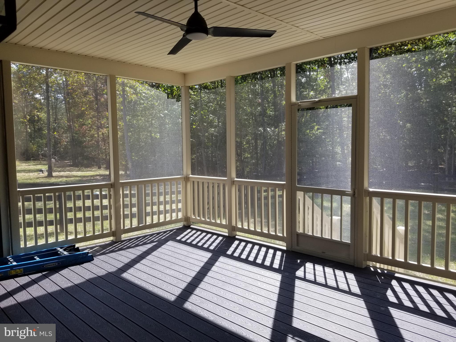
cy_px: 171
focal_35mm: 26
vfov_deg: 53.1
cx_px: 228
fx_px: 343
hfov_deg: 67.3
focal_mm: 4.25
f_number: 1.7
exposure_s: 1/632
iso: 50
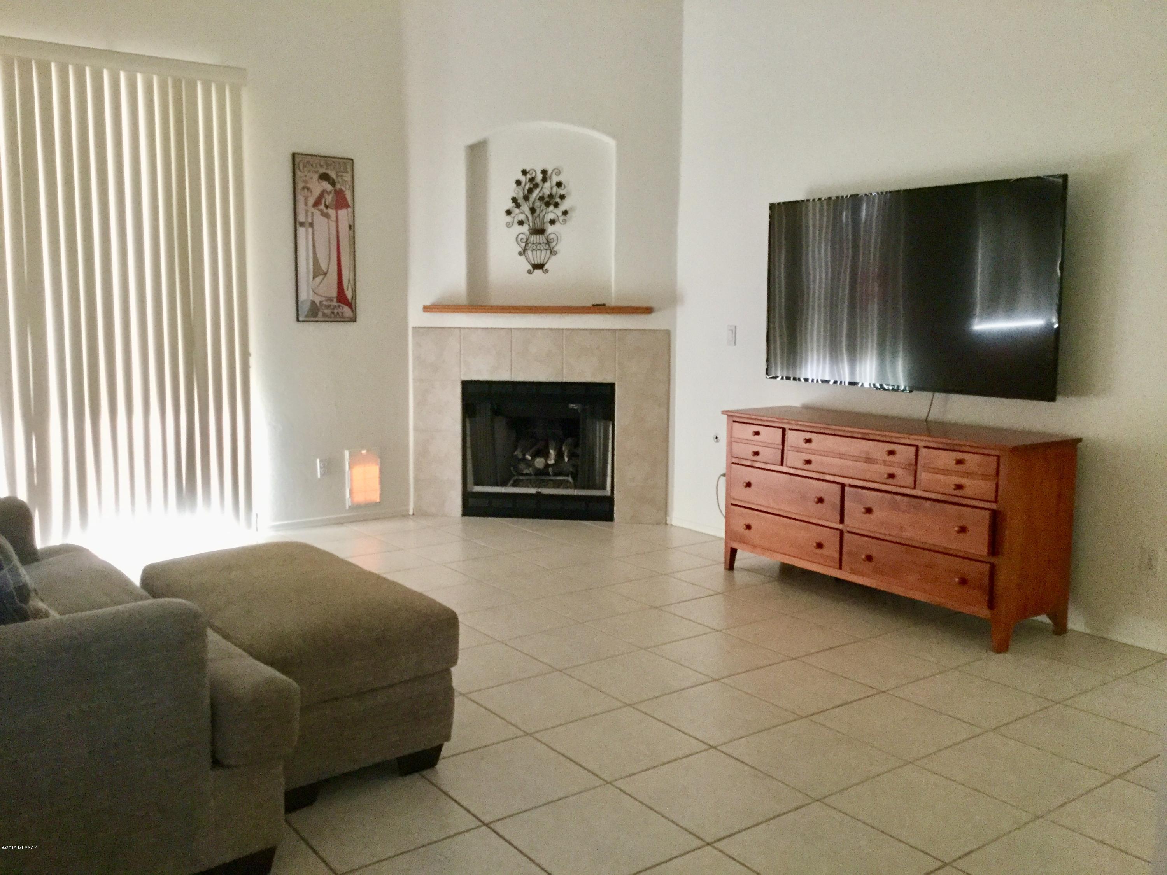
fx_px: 1045
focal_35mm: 31
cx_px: 584
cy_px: 438
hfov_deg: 58.4
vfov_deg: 45.4
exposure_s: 1/30
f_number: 2.4
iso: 160
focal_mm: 3.3
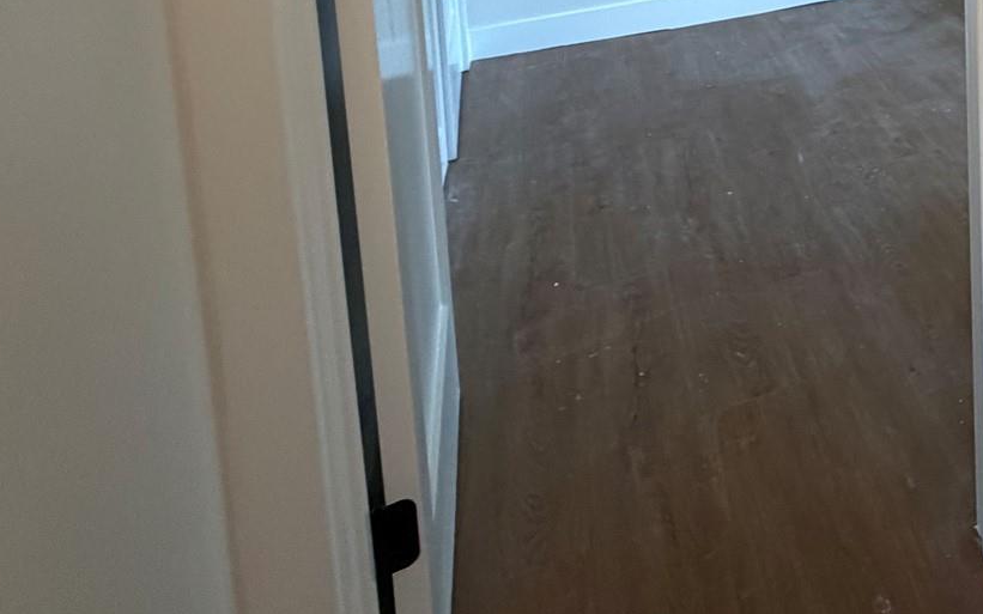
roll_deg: +0.7
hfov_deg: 40.9
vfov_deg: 27.6
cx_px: 1111
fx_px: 991
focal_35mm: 37
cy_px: -217
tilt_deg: -7.3
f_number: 2.2
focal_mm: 2.22
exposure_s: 1/60
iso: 250
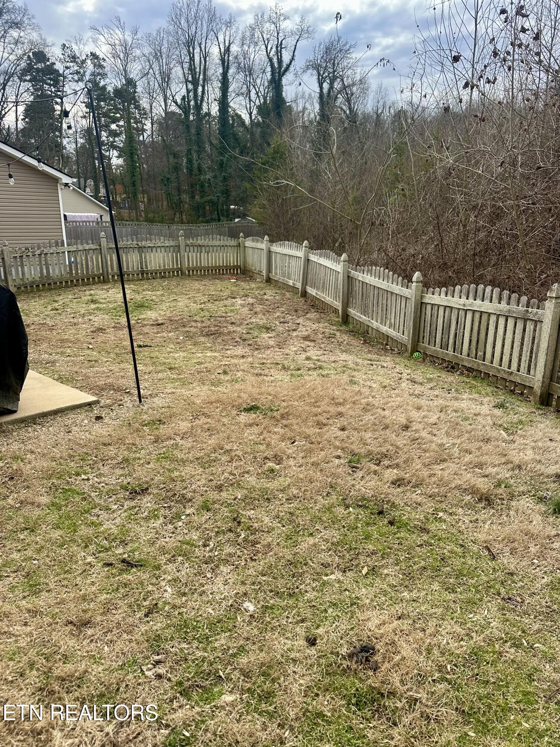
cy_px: 374
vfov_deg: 71.6
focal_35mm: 24
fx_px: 518
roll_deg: +0.6
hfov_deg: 56.8
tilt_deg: -14.0
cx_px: 280
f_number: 1.78
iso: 80
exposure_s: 1/1916
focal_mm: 6.86
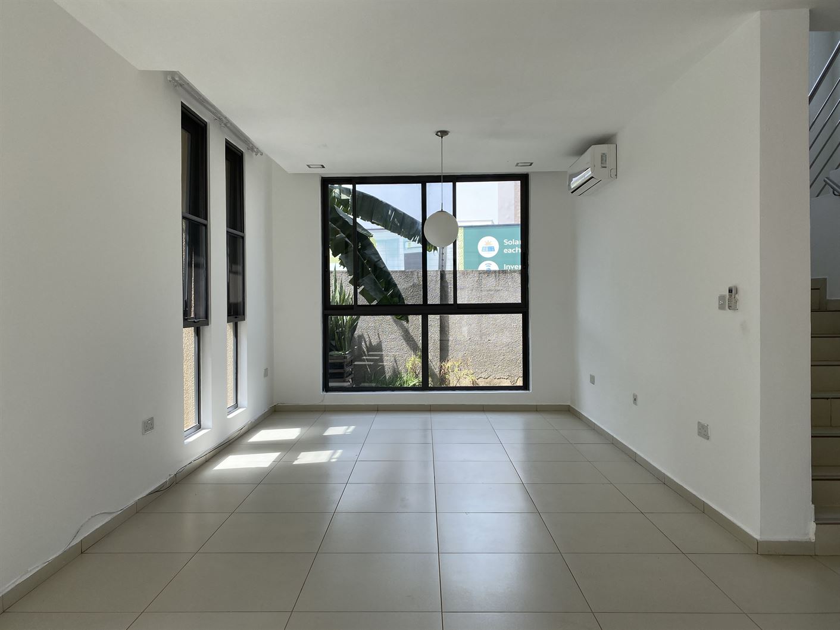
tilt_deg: -1.0
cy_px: 315
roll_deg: +0.3
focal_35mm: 26
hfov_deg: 67.3
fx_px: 631
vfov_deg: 53.1
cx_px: 420
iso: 32
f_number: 1.8
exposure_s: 1/460
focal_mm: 4.25
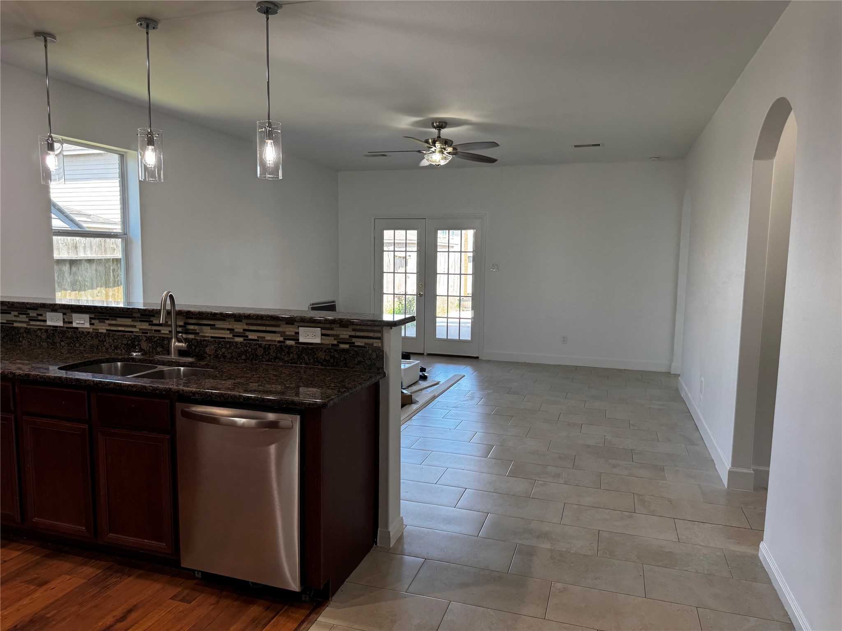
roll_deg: -0.4
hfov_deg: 71.6
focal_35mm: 24
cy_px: 316
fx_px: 584
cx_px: 421
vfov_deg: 56.8
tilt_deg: -5.9
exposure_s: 1/120
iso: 100
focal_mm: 6.76
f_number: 1.78
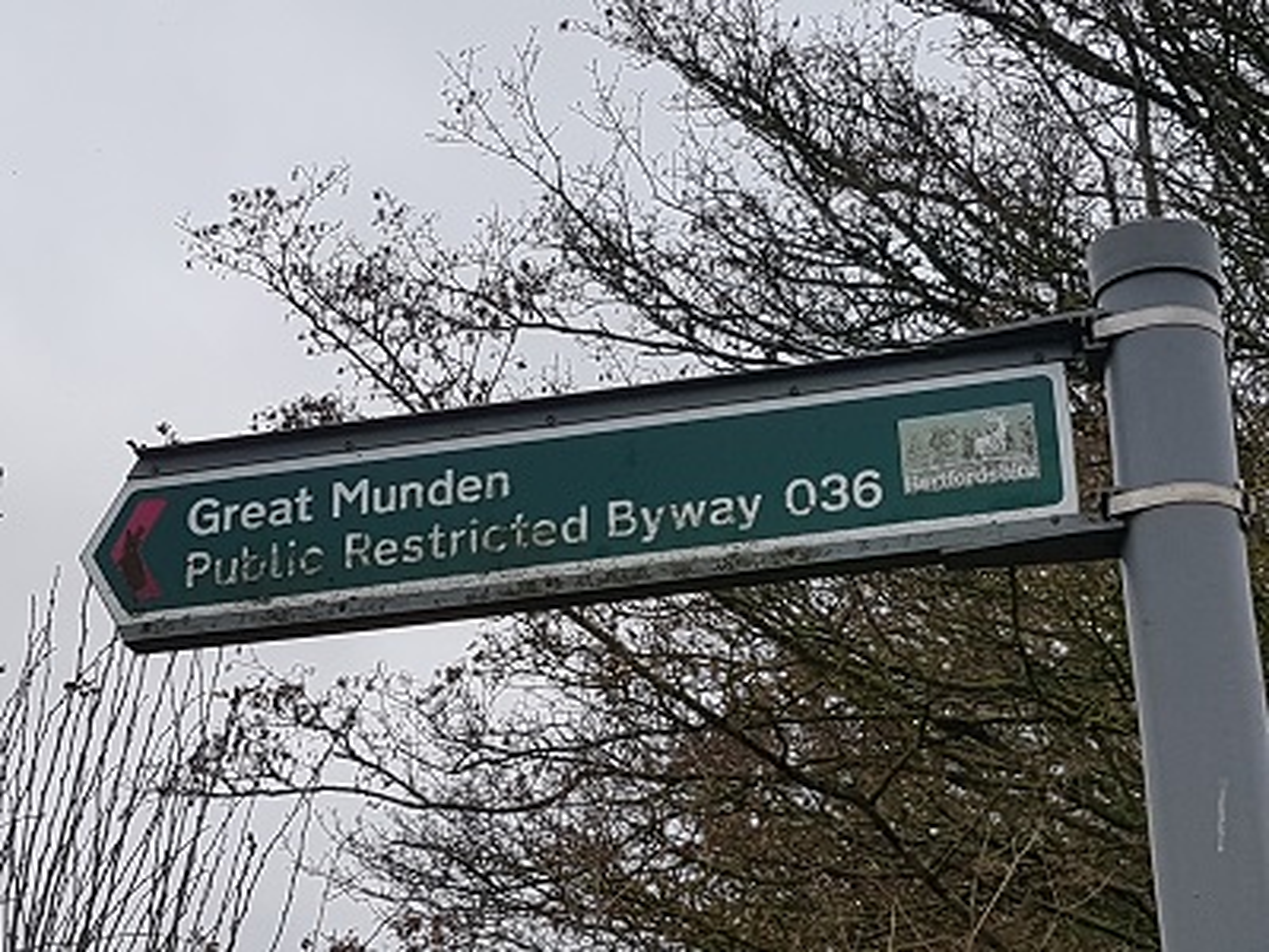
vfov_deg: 53.1
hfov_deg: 67.3
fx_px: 953
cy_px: 476
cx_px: 634
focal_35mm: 26
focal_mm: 4.2
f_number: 1.7
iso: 50
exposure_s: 1/690
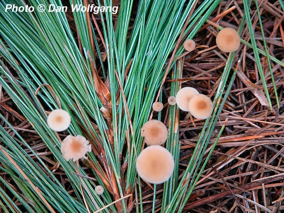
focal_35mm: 280
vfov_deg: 5.3
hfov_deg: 7.1
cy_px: 106
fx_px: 2298
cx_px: 142
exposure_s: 1.14
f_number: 4.2
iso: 100
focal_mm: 71.2
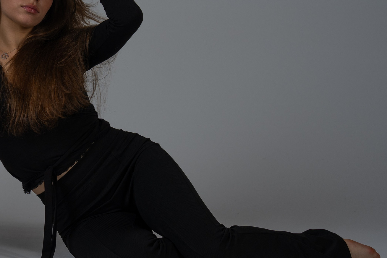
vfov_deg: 11.5
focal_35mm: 119
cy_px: 155
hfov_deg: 17.0
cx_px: 51
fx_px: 1279
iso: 100
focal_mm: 49
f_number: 4
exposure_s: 1/200
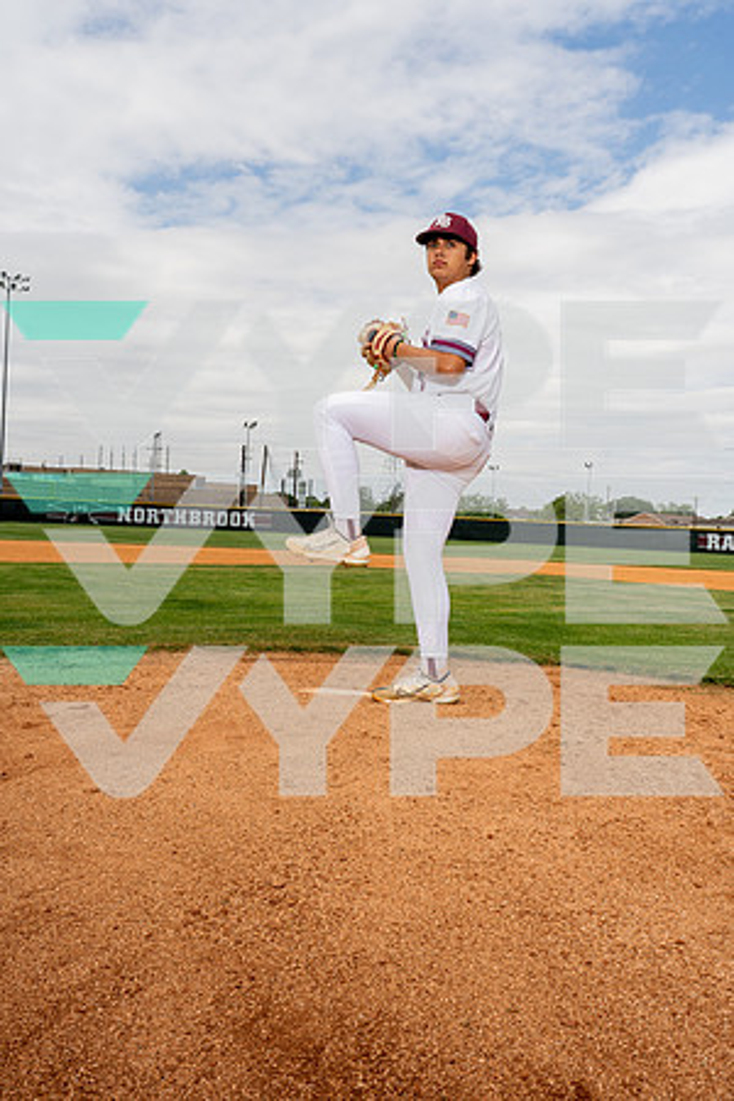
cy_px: 550
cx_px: 367
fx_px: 917
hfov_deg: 43.6
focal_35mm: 30
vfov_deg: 61.9
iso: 100
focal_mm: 30
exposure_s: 1/250
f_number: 10
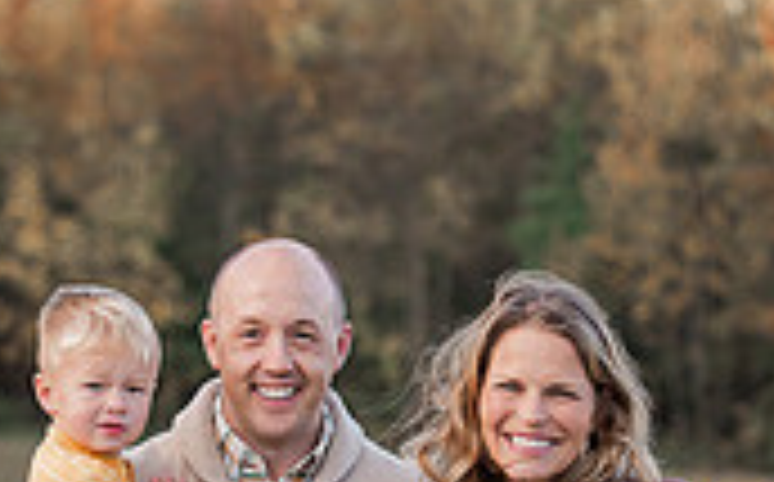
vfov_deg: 4.0
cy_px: 845
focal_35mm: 327
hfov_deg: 6.4
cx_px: 297
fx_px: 6889
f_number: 4
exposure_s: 1/640
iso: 400
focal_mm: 95
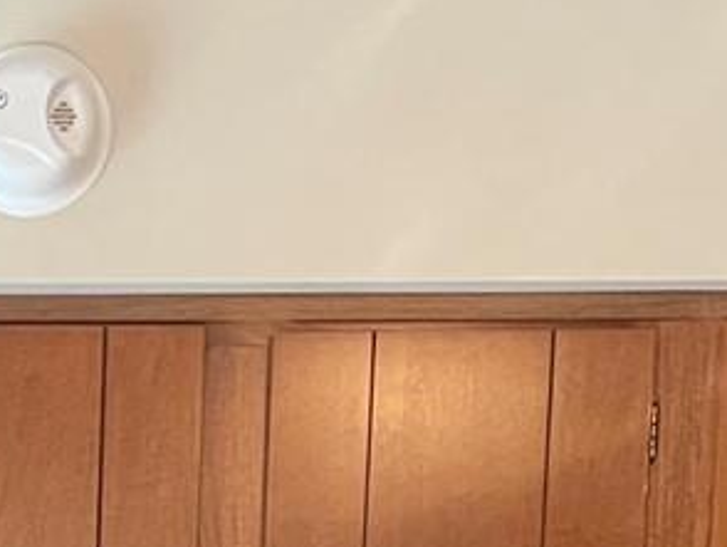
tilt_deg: -9.0
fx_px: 2859
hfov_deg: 14.0
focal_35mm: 136
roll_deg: -0.8
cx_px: -190
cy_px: 1317
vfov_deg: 9.7
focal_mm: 5.1
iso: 320
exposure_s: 1/60
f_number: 1.6
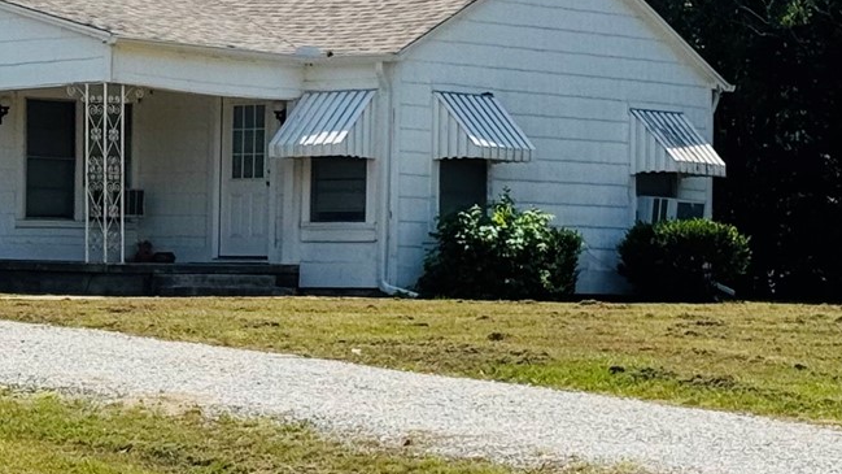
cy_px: 192
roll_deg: -0.8
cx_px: 61
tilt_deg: +0.8
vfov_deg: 7.4
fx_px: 3684
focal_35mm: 165
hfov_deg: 12.9
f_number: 1.78
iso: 64
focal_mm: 6.76
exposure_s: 1/5848
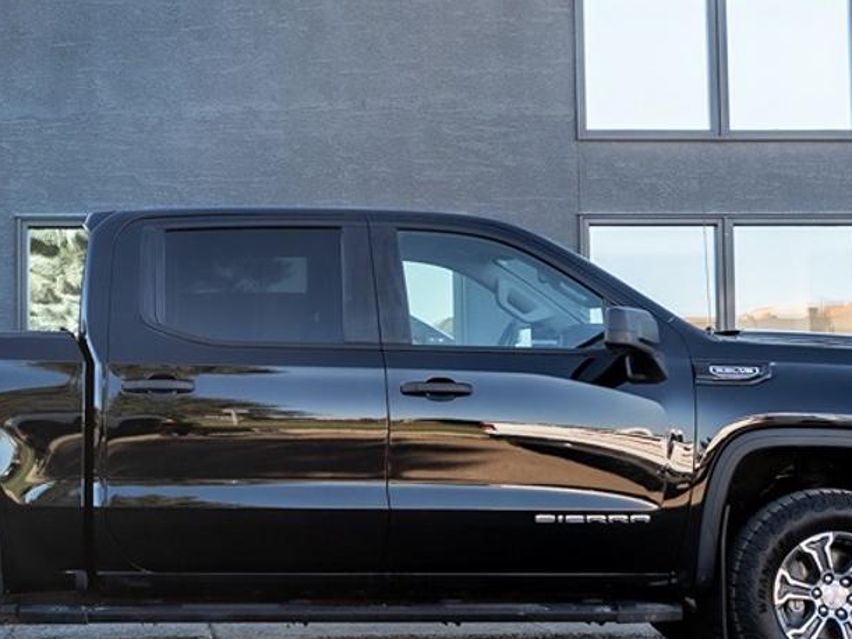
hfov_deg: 21.2
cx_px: 285
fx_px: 2264
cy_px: 220
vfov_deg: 16.0
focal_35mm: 92
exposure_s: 1/320
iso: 100
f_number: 4
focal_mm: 33.1
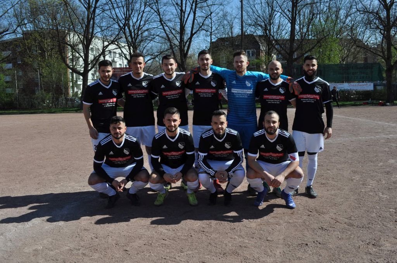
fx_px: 363
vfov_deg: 39.9
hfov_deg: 57.3
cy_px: 132
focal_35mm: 33
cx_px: 198
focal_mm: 22
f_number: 9
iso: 200
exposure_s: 1/320
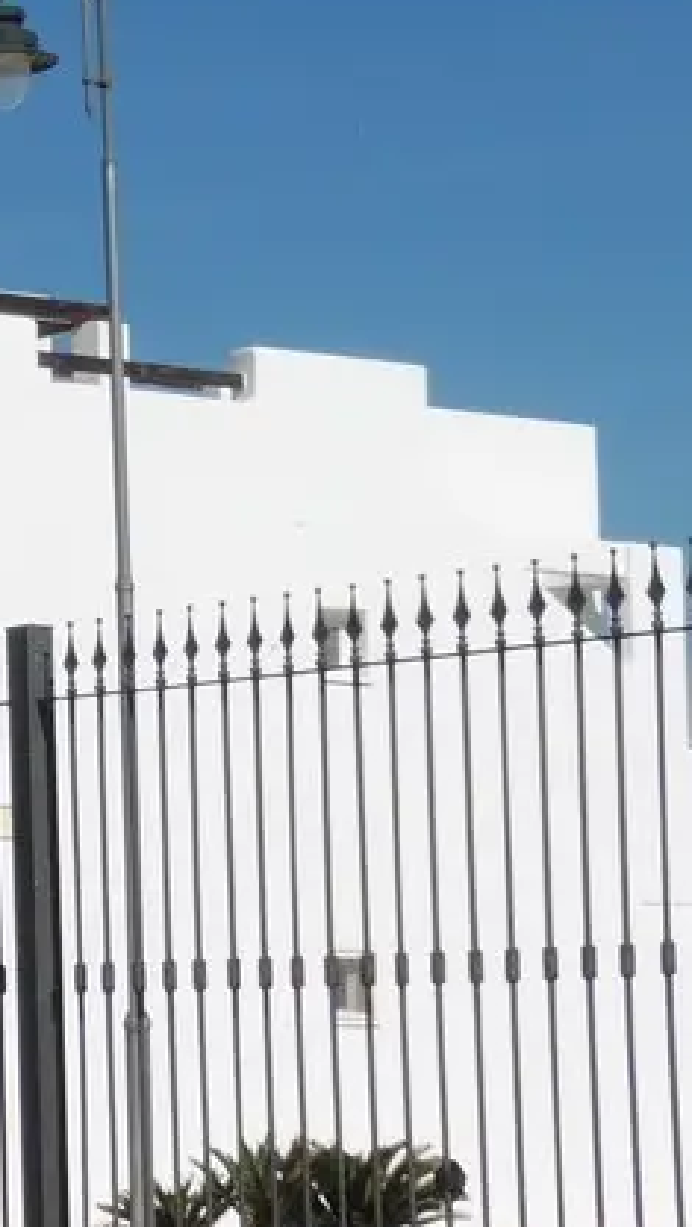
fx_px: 4463
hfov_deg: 8.1
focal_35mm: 137
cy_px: 618
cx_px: -1013
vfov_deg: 15.7
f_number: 5
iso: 100
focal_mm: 7.4
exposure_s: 1/2000
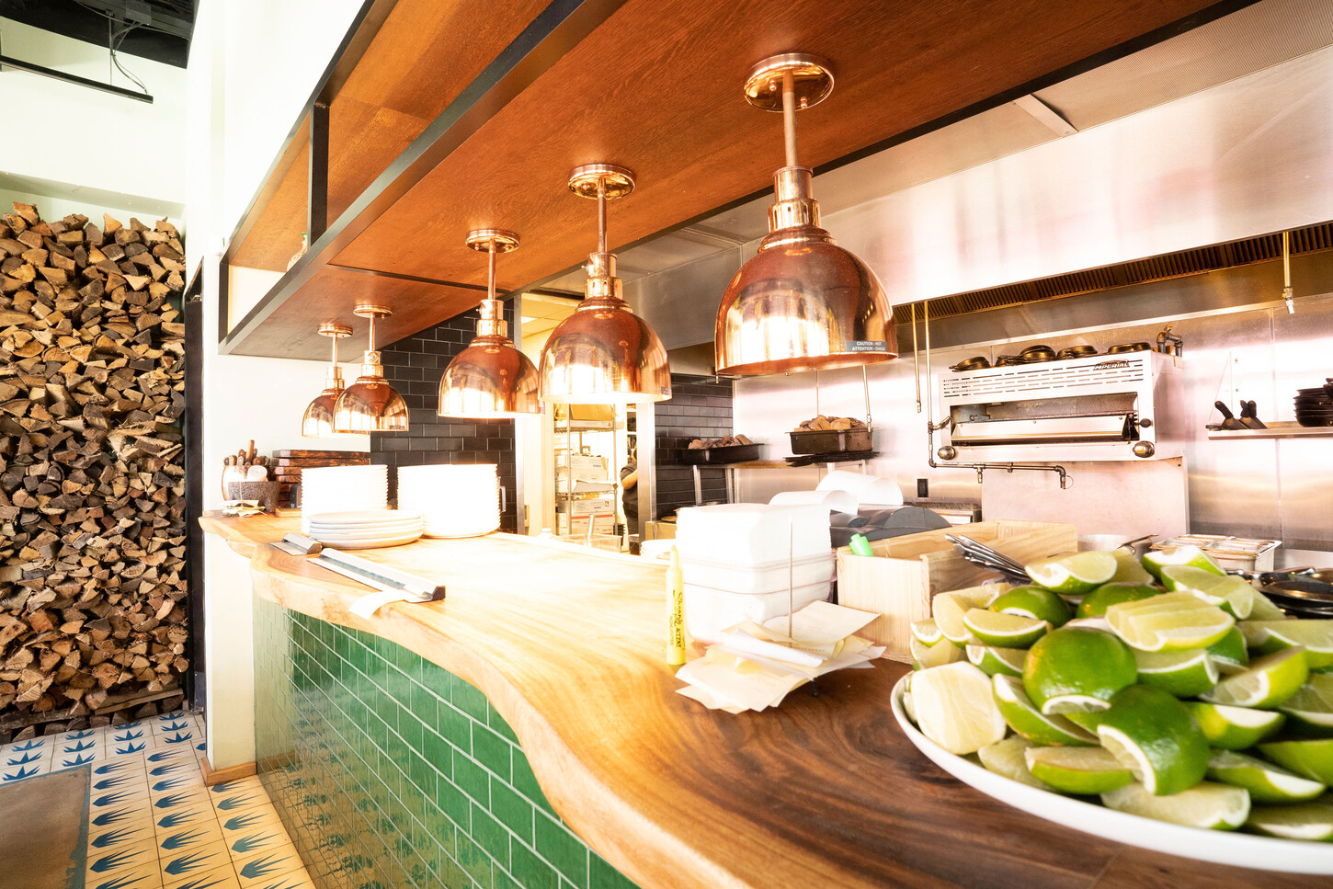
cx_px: 666
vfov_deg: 67.4
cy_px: 444
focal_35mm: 18
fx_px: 667
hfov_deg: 90.0
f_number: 9
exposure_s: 1/30
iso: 4000
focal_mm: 18
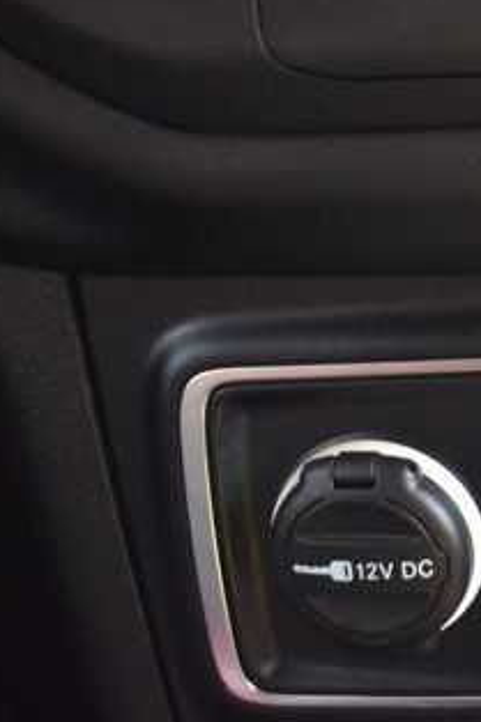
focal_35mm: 103
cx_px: 941
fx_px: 2059
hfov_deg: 12.0
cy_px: 255
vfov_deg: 19.9
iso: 1600
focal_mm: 21
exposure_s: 1/15
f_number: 3.8
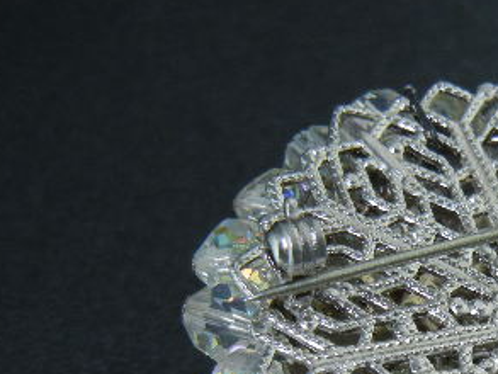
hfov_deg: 15.0
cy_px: 400
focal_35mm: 129
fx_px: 1857
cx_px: 518
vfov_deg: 11.4
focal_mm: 10.6
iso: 200
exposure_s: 1/35.1
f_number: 4
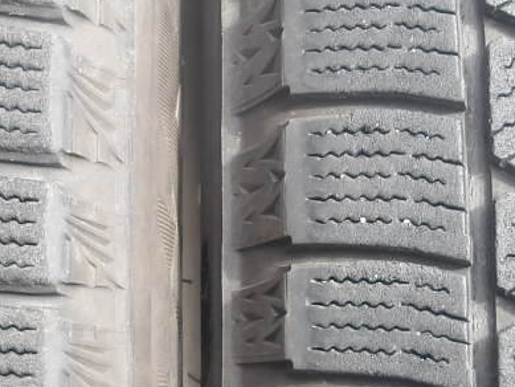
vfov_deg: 13.3
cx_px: 200
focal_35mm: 111
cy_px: 236
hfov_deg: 17.7
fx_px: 1652
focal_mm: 4.9
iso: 100
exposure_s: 1/103
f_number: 3
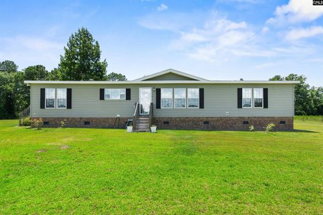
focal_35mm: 16
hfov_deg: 95.0
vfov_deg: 72.0
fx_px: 148
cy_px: 108
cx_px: 162
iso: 200
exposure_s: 1/250
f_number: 7.1
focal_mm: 11
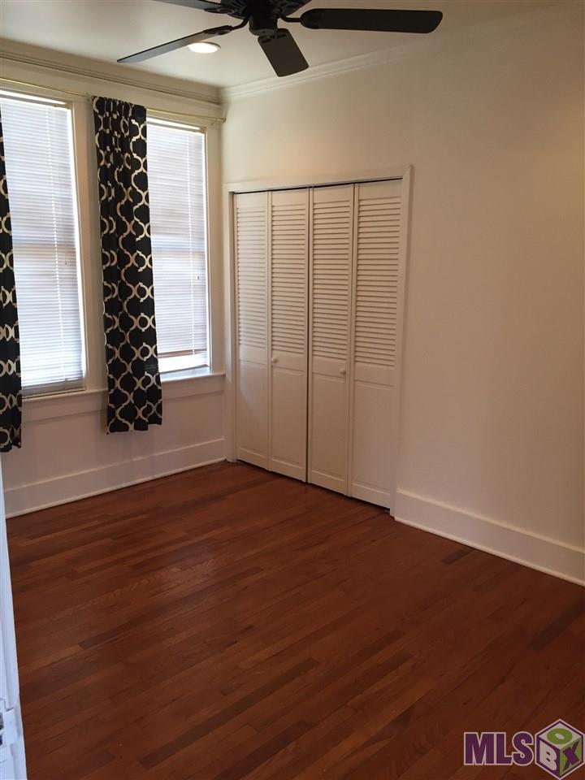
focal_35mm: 29
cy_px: 390
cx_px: 292
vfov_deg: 61.7
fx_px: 653
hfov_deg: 48.2
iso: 40
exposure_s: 1/30
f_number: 2.2
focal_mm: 4.15
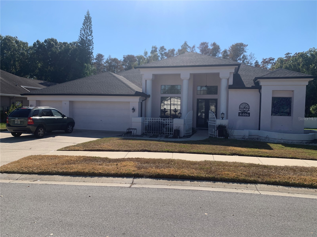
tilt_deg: -4.0
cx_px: 158
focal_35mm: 26
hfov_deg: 67.3
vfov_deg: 53.1
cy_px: 118
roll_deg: -2.1
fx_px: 238
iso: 25
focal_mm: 4.25
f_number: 1.8
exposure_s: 1/2915
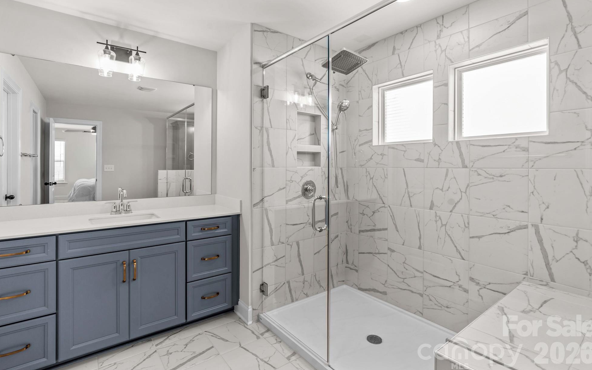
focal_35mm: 17
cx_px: 290
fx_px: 274
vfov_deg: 67.9
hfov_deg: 94.3
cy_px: 169
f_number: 8
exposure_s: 1/4
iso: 100
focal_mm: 16
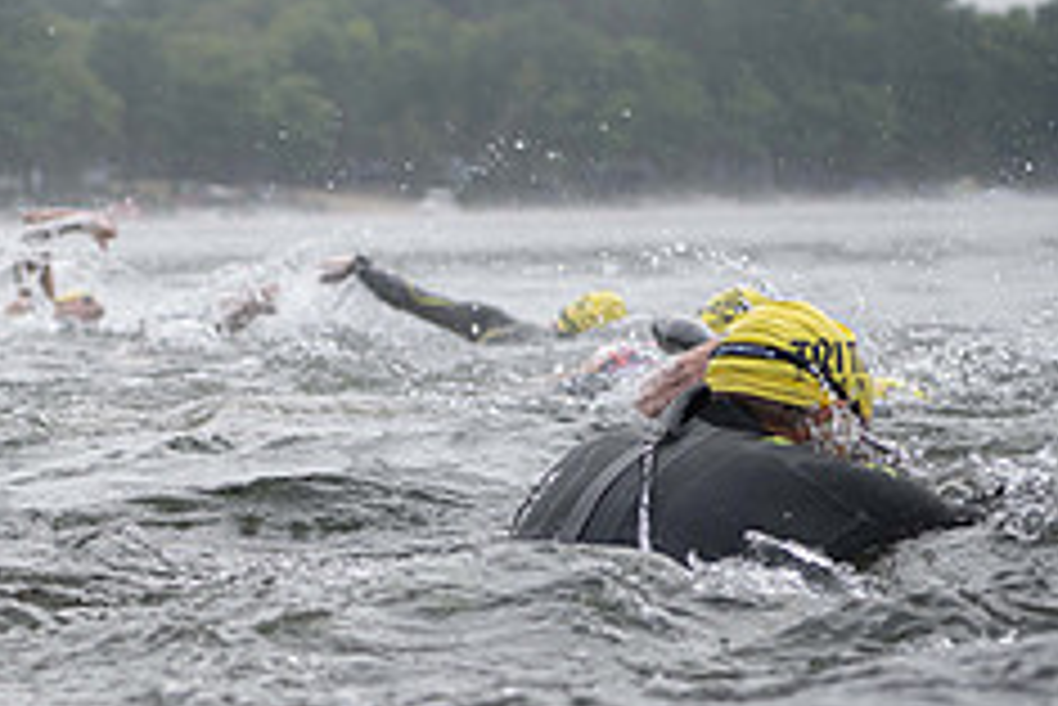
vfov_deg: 7.9
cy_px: 416
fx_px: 5087
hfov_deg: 11.6
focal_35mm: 173
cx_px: -189
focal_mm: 70
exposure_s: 1/640
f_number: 4
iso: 320
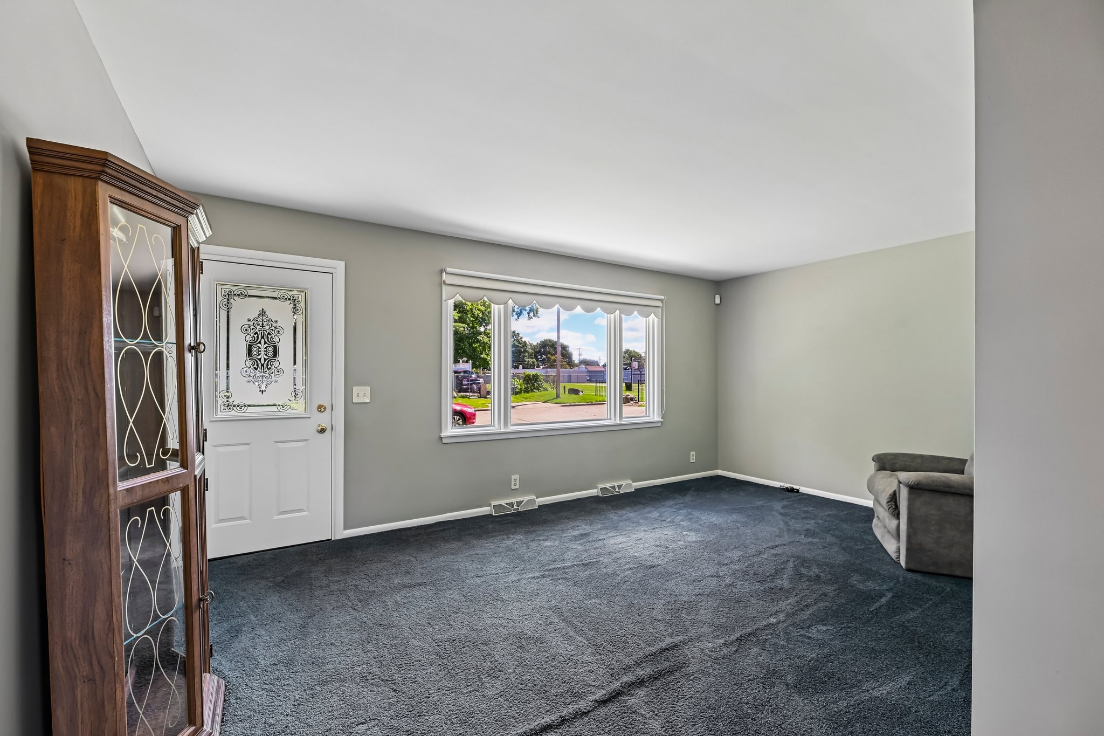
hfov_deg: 100.4
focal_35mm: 15
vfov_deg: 77.3
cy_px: 368
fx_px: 460
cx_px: 552
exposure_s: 1/400
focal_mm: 15
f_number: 6.3
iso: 1000
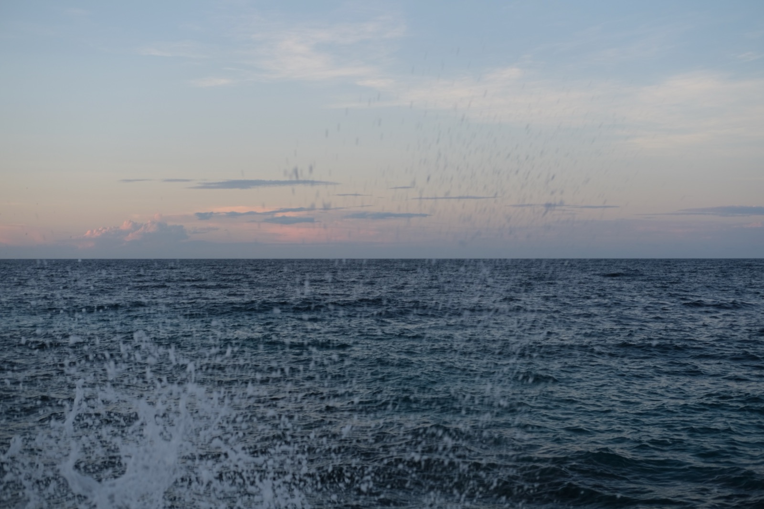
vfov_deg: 25.5
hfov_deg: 37.5
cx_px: 382
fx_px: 1124
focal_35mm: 53
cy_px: 254
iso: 160
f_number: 3.6
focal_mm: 35
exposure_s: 1/170
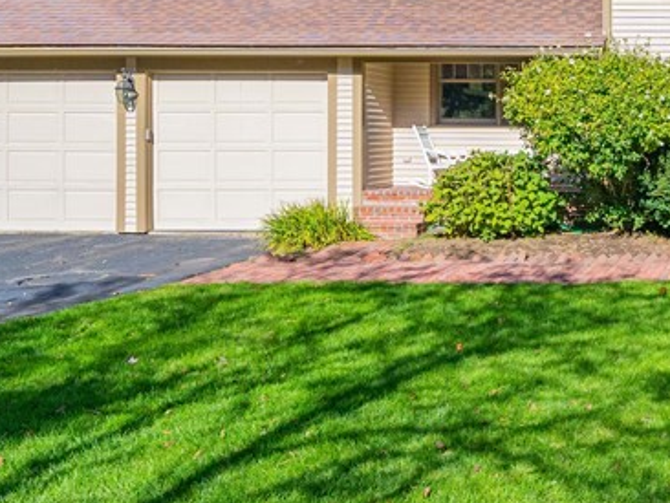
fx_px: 833
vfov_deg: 32.8
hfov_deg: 35.1
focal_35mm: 43
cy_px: 107
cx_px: 796
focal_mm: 16
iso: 800
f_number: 8
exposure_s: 1/1600
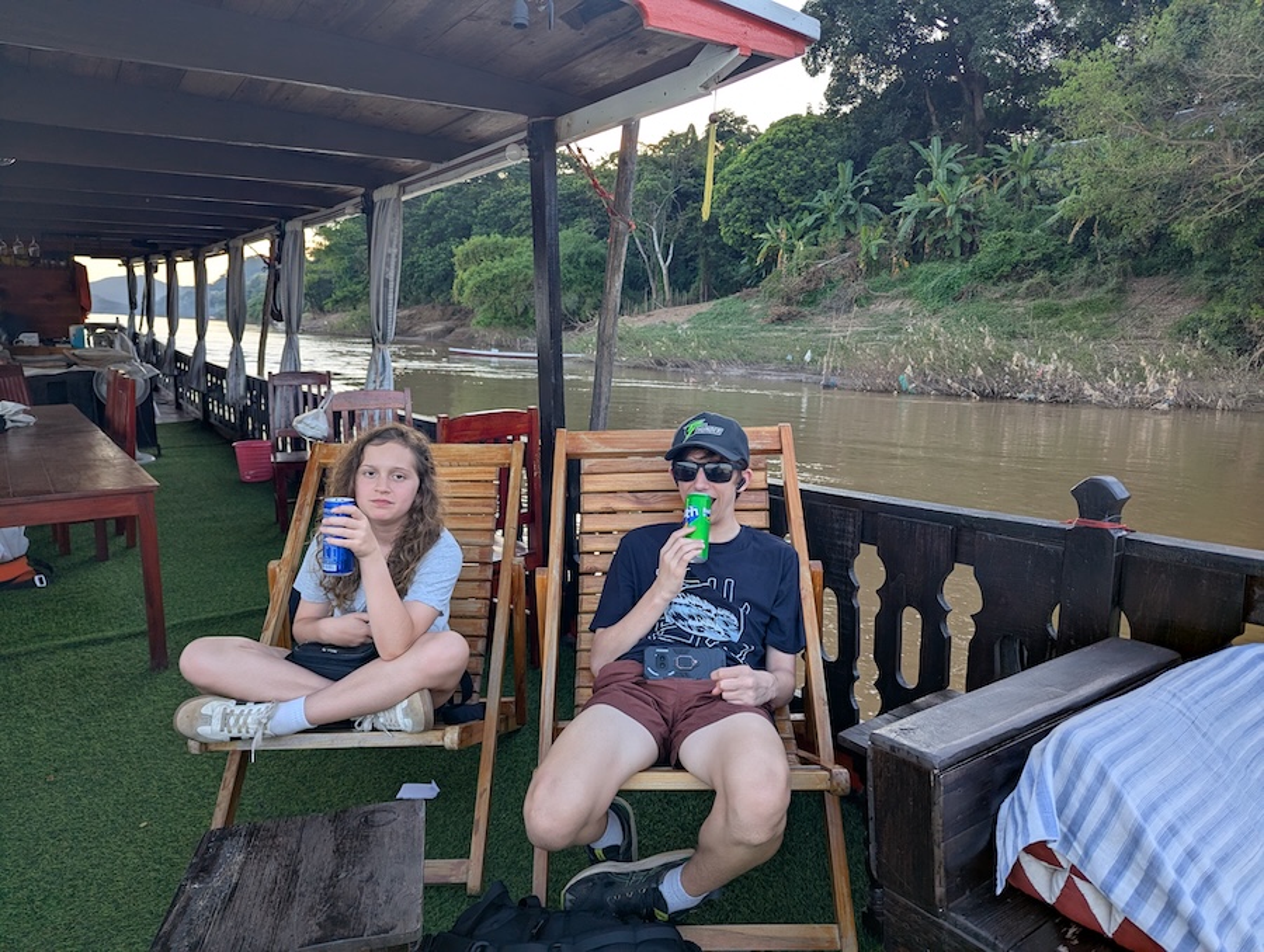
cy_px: 476
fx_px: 878
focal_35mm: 24
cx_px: 632
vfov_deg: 57.0
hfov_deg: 71.5
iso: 49
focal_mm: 6.81
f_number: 1.85
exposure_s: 1/237
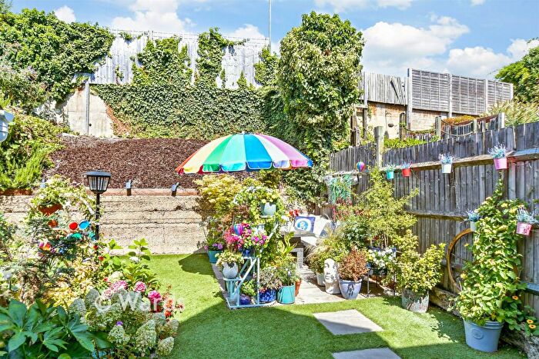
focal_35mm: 15
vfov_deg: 77.4
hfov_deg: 100.4
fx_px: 225
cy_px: 180
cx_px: 270
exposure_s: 1/125
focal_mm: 10
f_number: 8
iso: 160
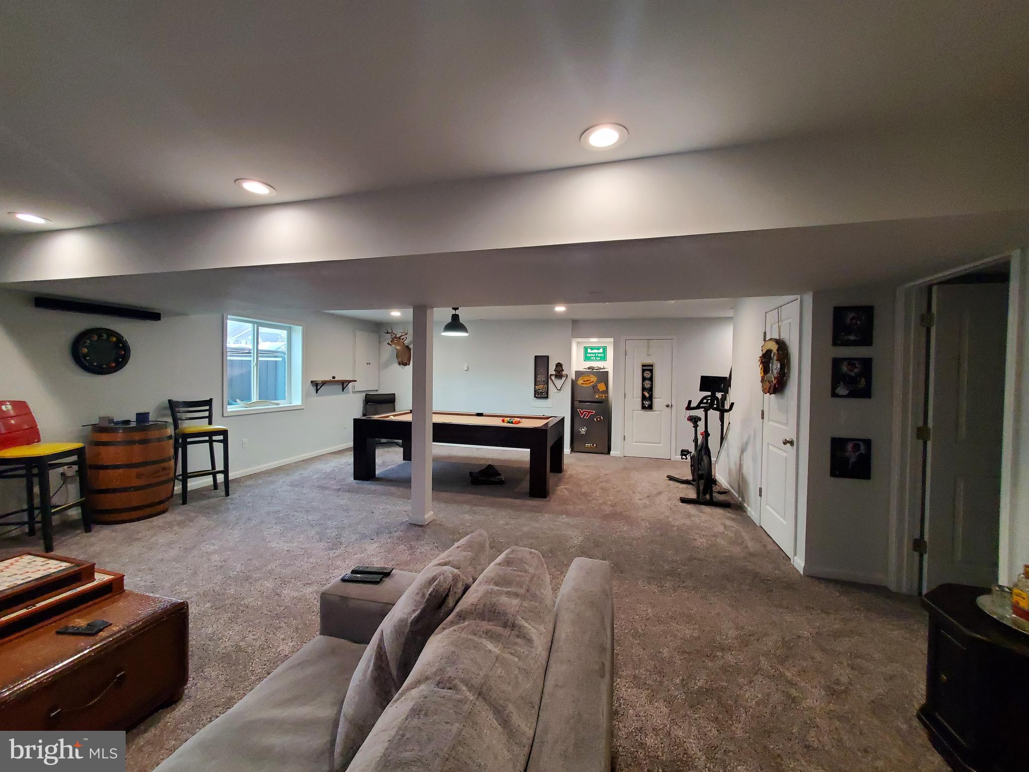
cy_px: 386
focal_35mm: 13
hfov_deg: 106.2
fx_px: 386
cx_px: 514
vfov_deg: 89.9
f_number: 2.2
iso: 400
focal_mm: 1.8
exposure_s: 1/60
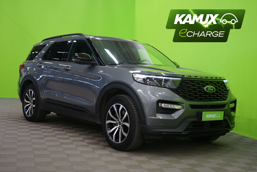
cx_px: 128
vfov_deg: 27.5
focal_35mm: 49
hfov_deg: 40.3
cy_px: 86
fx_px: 350
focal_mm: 49
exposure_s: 1/8
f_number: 4.5
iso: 400
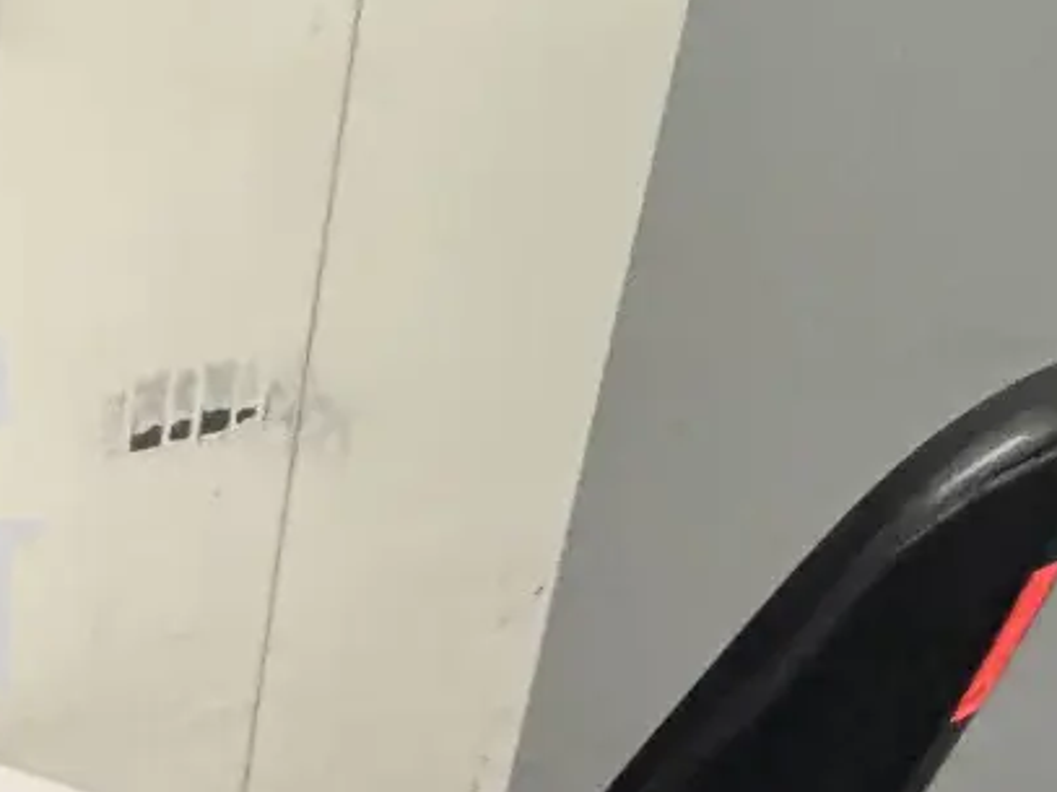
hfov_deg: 25.2
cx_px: -330
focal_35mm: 66
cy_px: 1813
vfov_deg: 15.1
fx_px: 2015
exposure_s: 1/60
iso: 640
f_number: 2.2
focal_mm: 2.22
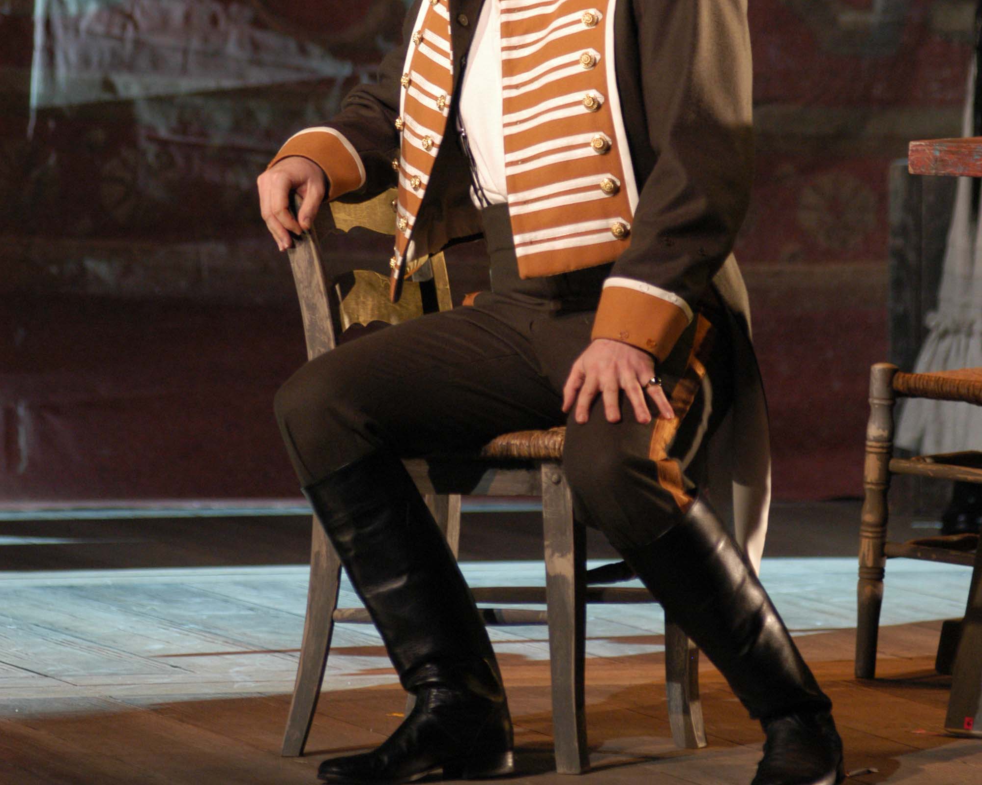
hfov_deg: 5.4
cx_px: 491
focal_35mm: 360
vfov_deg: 4.3
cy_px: 259
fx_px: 10462
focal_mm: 170
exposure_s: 1/60
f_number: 2.8
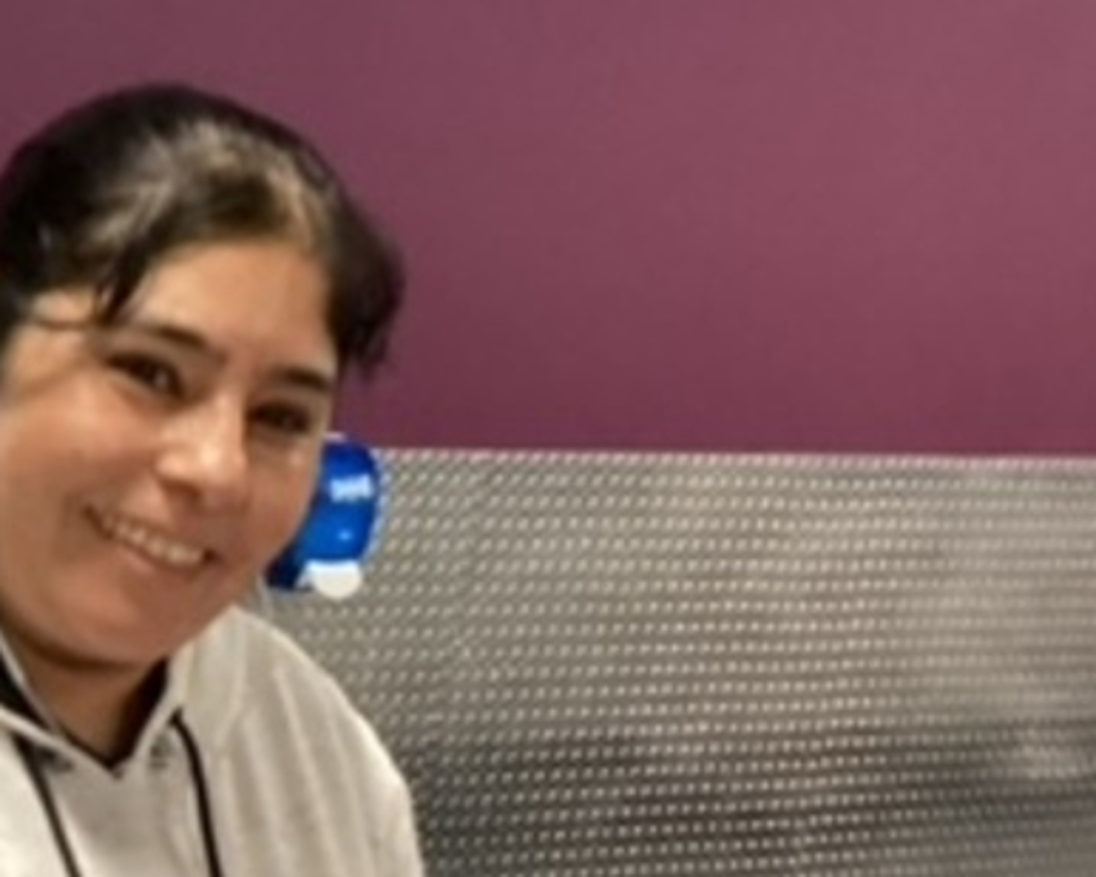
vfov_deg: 16.3
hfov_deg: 18.4
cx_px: -488
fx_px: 3050
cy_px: 661
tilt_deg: -15.2
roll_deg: -5.6
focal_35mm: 94
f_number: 2.4
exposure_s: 1/40
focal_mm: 3.3
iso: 400
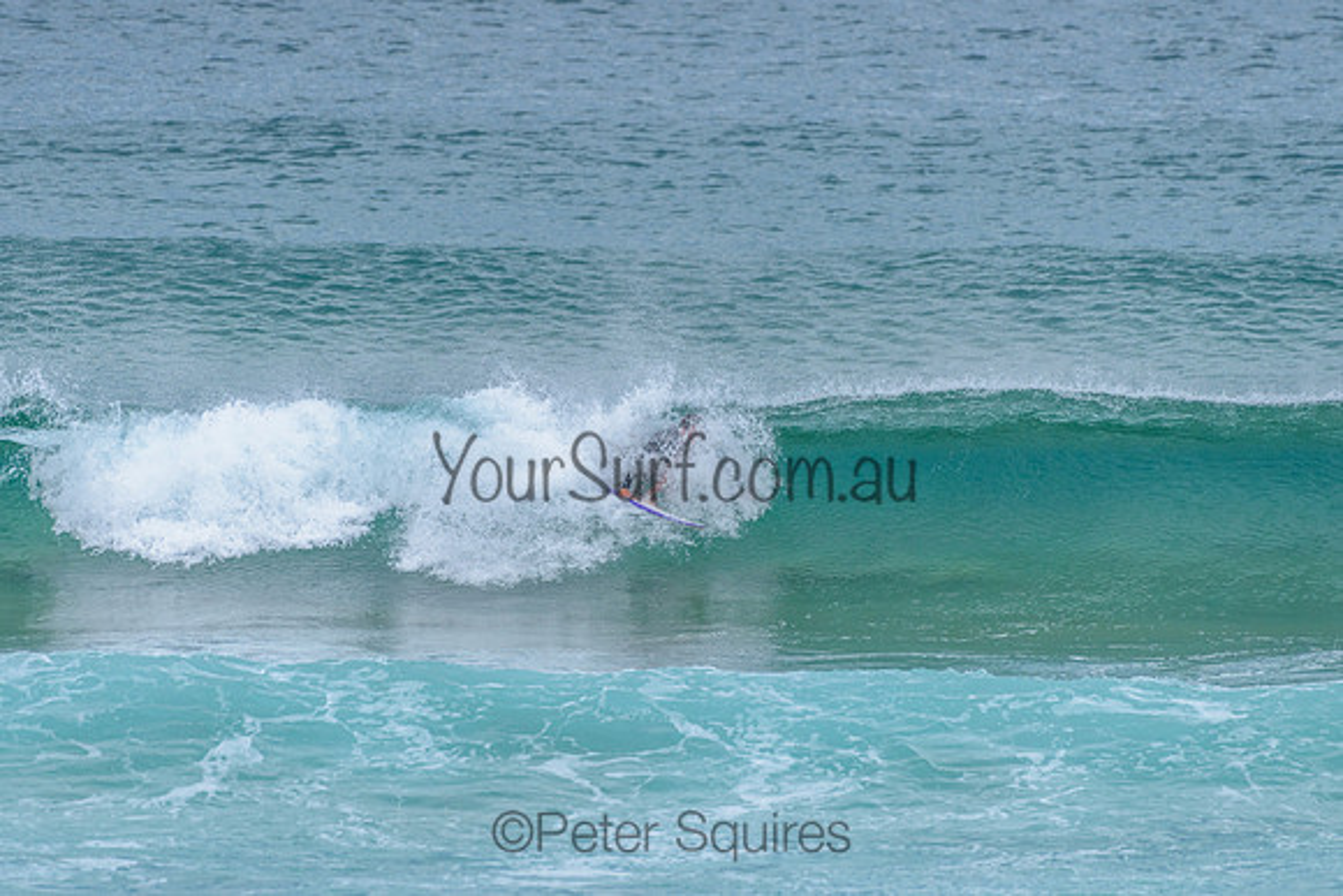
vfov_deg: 2.2
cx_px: 654
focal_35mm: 613
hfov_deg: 3.4
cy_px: 436
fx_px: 22879
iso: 450
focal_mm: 500
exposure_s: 1/2000
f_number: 5.6
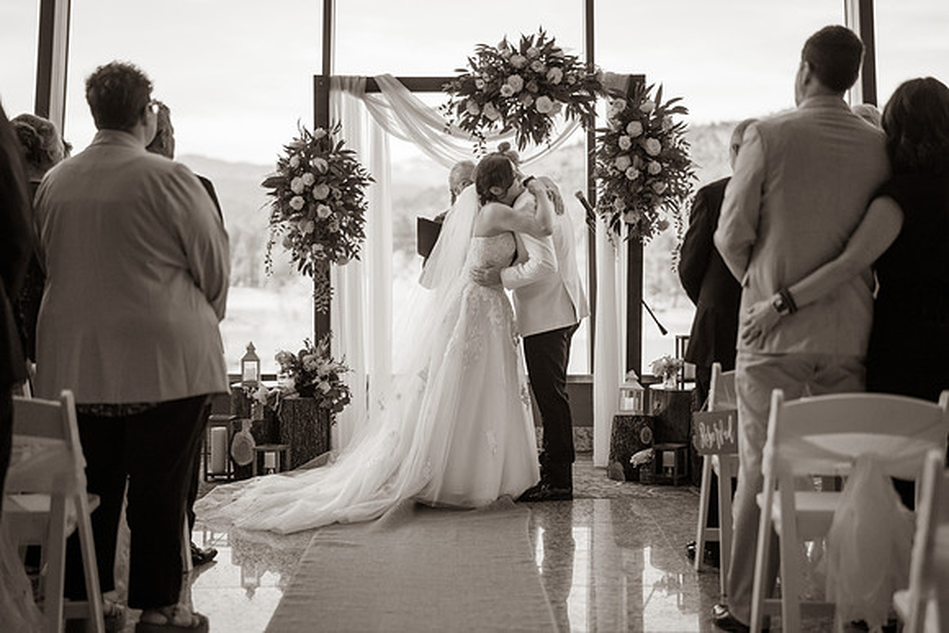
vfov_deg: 25.7
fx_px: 1386
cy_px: 316
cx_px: 480
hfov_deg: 37.8
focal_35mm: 53
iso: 100
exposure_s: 1/1600
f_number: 1.4
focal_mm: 50
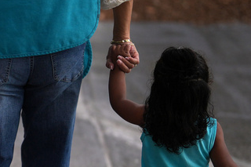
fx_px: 1115
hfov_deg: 12.7
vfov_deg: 8.5
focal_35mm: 160
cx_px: 14
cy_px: 152
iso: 250
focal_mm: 50
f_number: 1.2
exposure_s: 1/6400
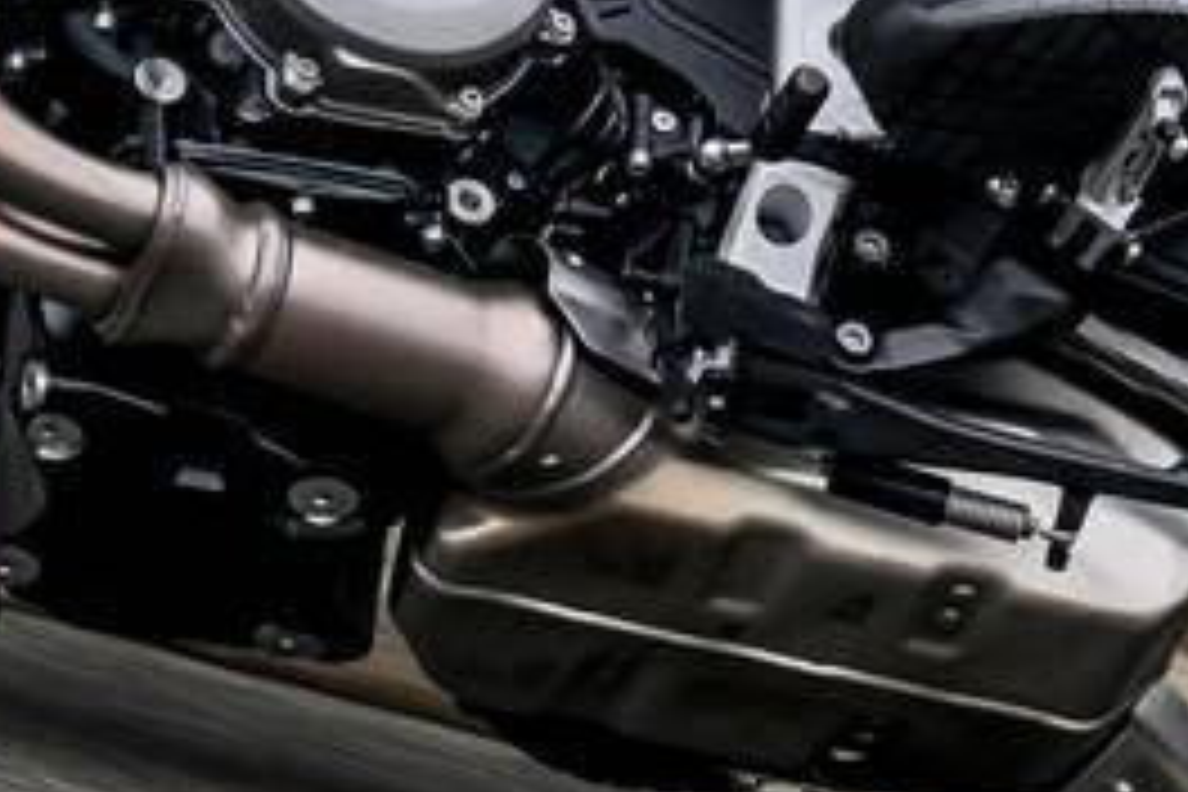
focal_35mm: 343
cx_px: 882
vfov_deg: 3.9
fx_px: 11318
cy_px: -1172
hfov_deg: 6.0
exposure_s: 1/320
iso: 320
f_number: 6.3
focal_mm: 47
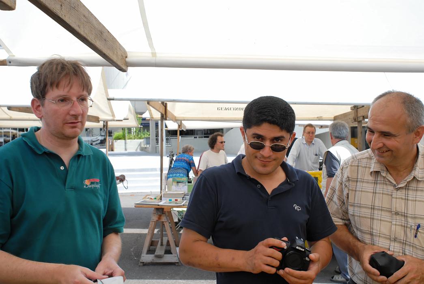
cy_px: 142
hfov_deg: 53.1
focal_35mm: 36
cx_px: 212
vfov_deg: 37.0
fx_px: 425
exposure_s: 1/180
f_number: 7.1
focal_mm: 24
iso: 200
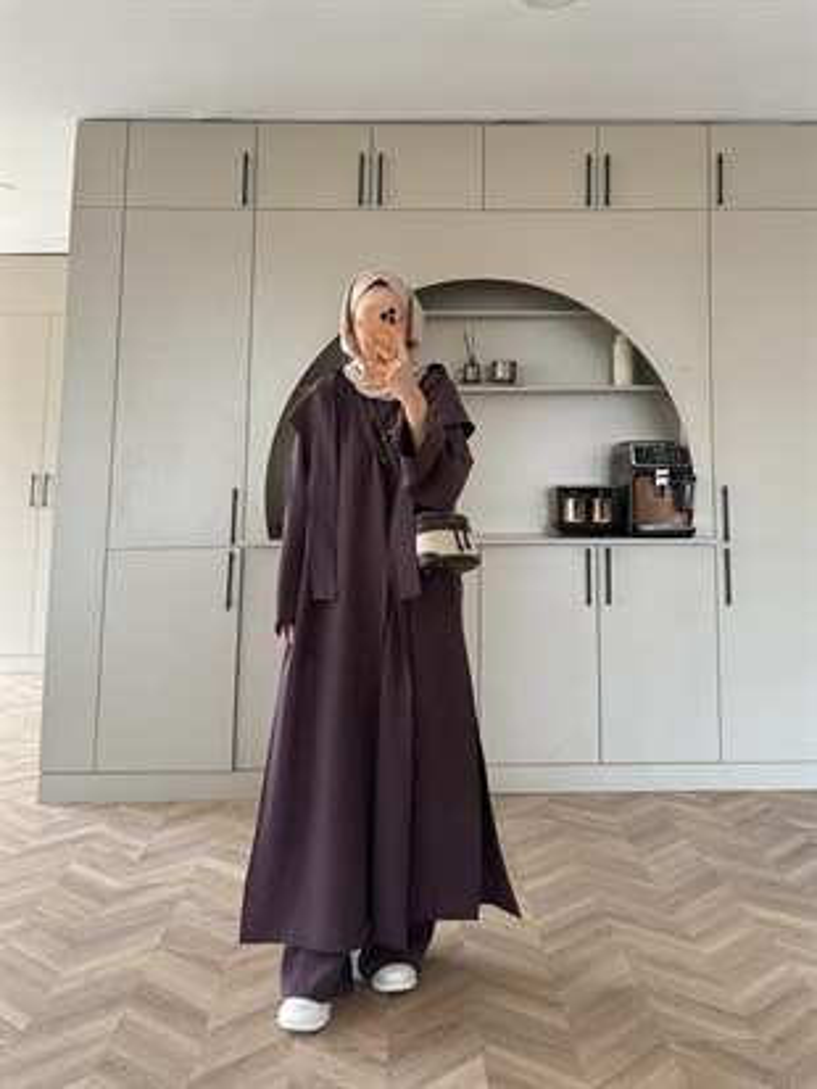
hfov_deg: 56.8
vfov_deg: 71.6
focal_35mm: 24
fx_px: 755
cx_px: 408
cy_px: 544
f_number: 1.78
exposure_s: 1/121
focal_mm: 6.76
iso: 160
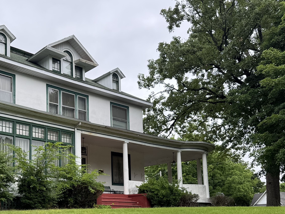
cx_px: 86
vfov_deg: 33.3
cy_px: 174
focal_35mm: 42
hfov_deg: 43.9
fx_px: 346
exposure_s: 1/832
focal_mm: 6.76
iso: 80
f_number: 1.78
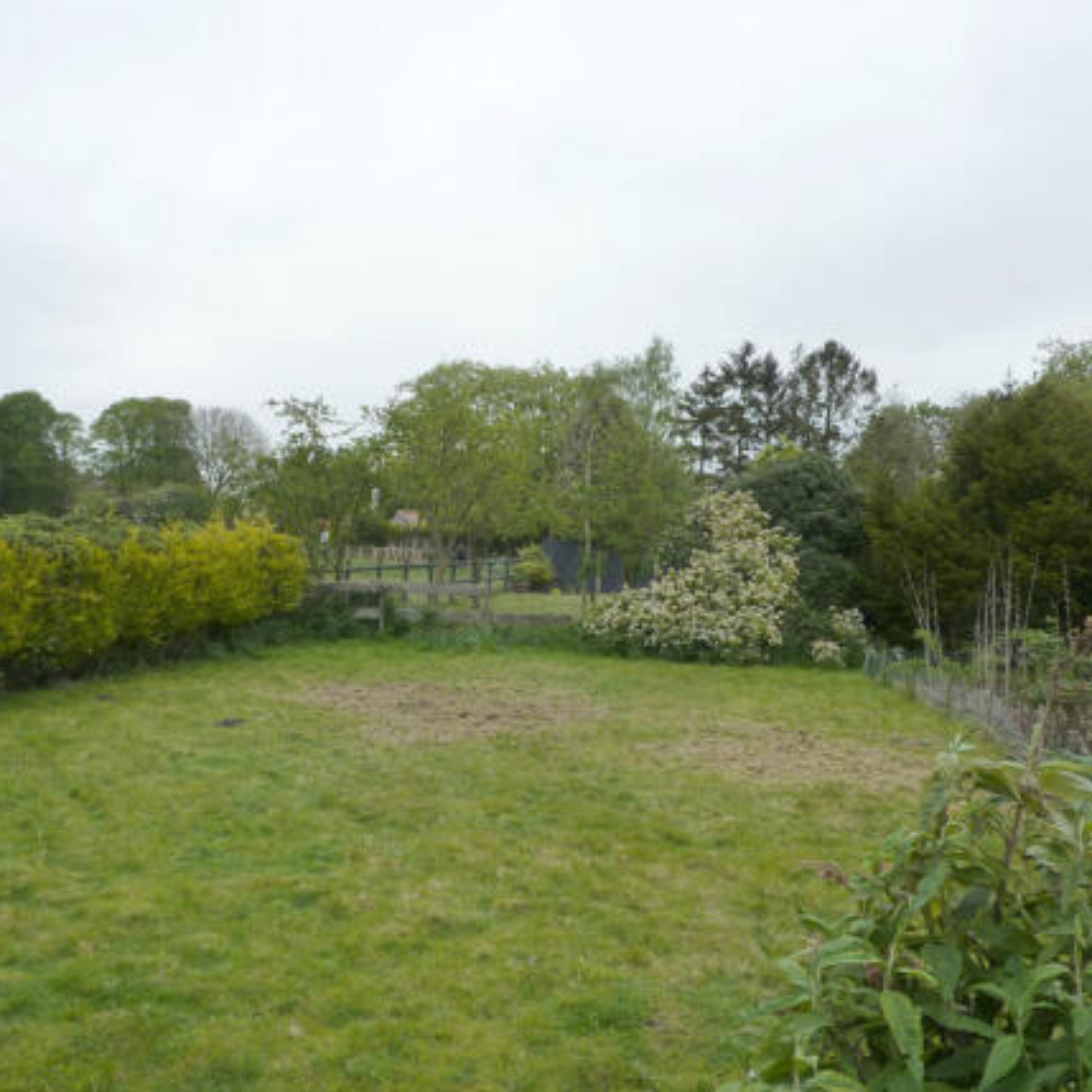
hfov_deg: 53.7
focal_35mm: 30
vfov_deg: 54.0
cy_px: 554
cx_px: 444
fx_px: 1071
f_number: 4
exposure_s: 1/250
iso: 125
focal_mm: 4.1
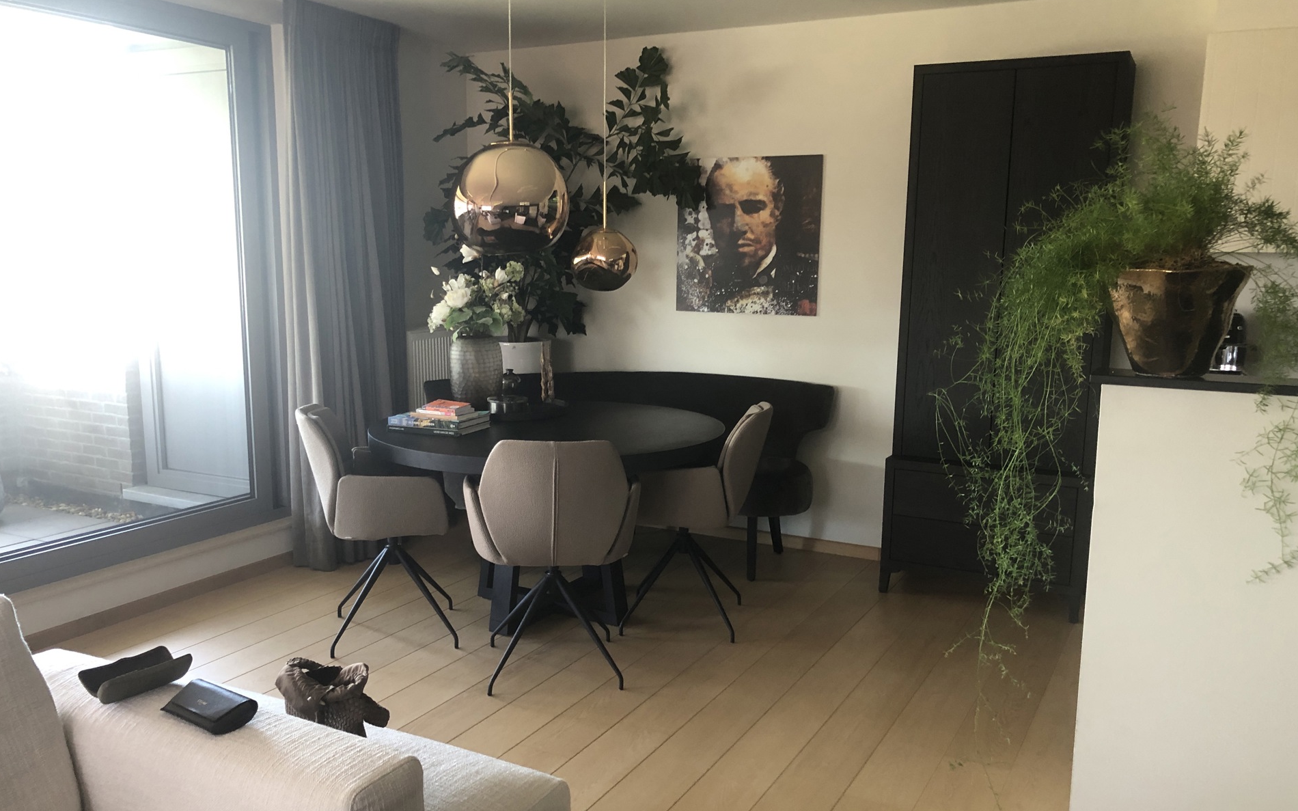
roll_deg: +0.2
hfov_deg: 62.9
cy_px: 450
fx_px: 1061
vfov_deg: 41.8
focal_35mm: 30
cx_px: 652
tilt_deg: -8.5
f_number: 1.8
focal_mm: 3.99
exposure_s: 1/15
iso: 64
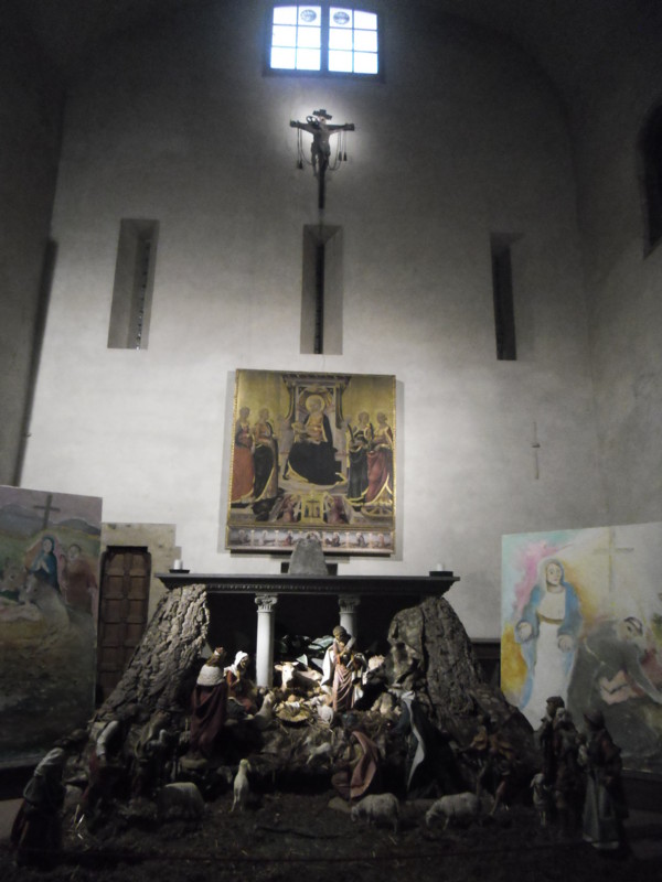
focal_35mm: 27
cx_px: 331
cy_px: 441
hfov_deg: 51.4
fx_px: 688
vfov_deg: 65.3
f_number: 3.2
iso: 800
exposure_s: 1/10
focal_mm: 4.9
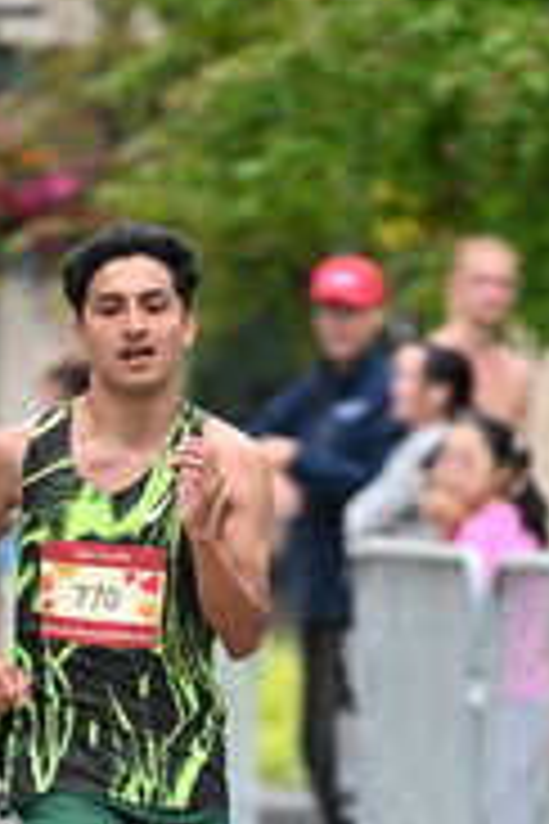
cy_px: 1022
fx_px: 13038
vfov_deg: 3.6
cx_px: 272
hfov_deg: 2.4
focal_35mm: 570
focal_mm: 190
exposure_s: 1/800
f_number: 2.8
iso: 1600
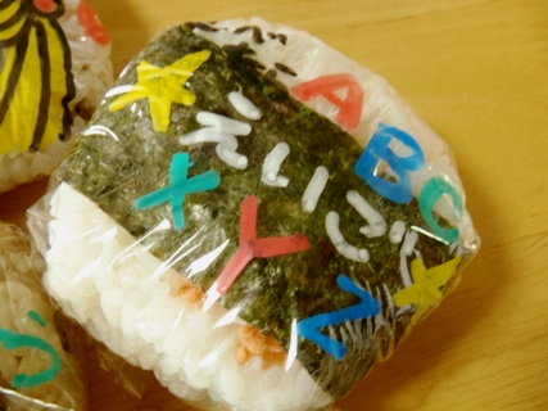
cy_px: 206
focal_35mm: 37
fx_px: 586
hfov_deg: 50.2
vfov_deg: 38.6
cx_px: 274
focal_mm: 6.64
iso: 400
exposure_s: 1/13
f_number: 4.7
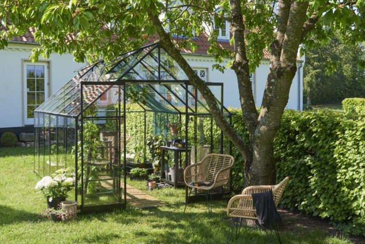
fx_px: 456
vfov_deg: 29.8
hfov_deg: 43.5
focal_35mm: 45
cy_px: 104
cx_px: 163
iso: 100
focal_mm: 38
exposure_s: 1/100
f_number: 8
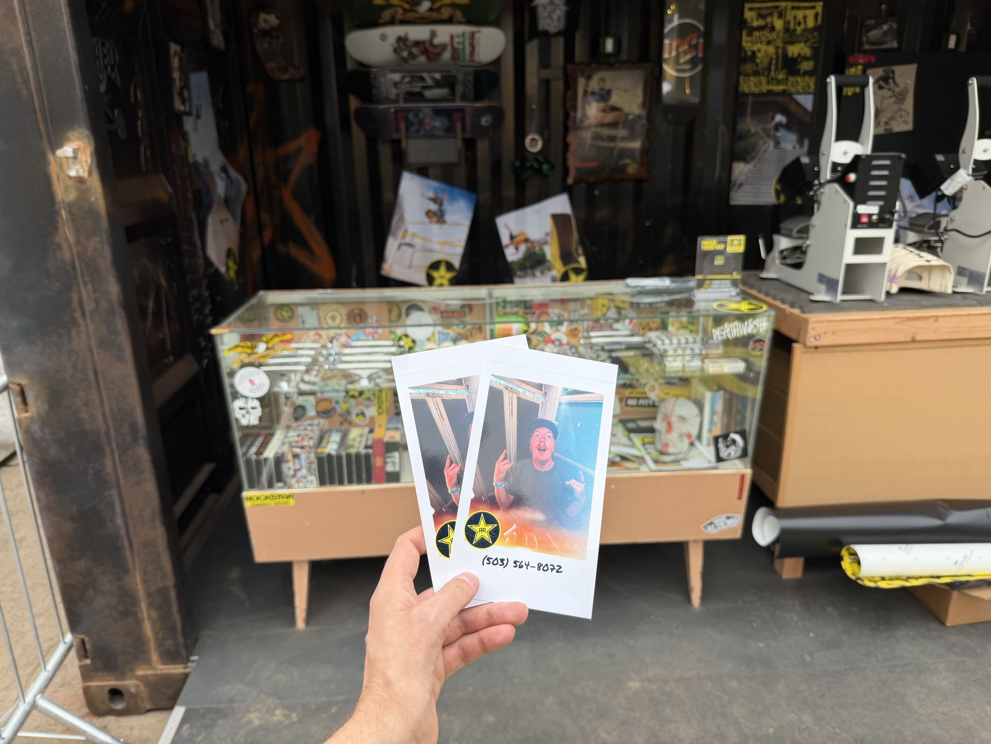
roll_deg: +1.9
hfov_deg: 71.6
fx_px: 687
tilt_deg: -17.3
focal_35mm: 24
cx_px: 496
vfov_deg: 56.8
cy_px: 372
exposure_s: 1/765
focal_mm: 6.76
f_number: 1.78
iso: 80
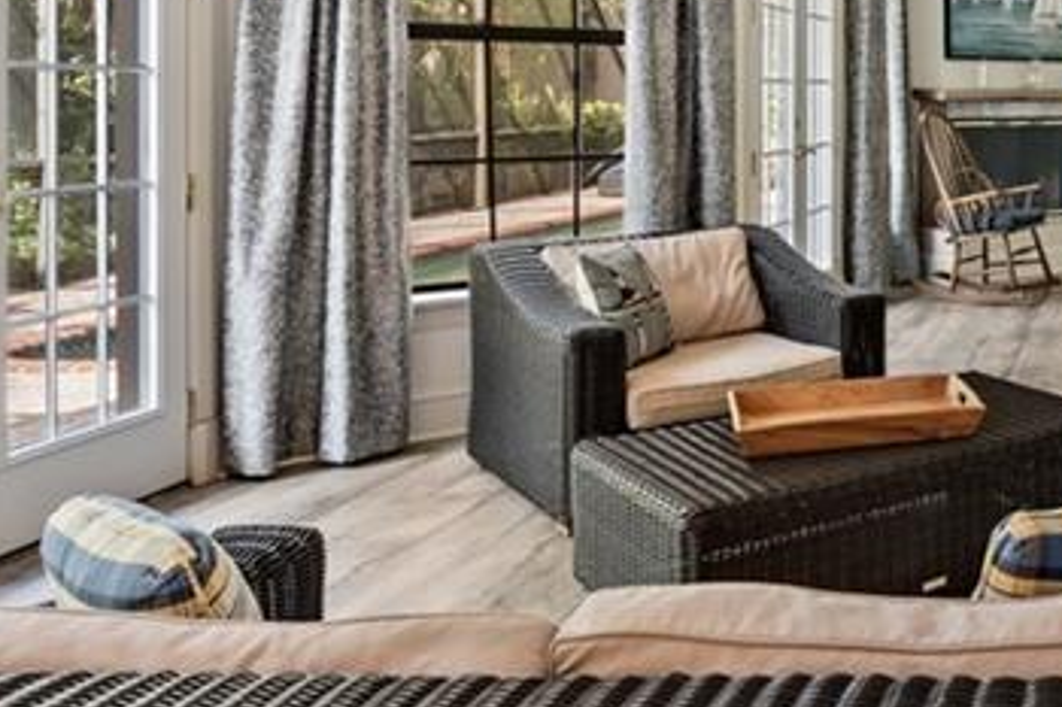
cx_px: 1156
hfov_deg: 39.3
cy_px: 115
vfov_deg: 31.5
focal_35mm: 41
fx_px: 1209
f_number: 9
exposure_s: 1/4
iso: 250
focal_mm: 14
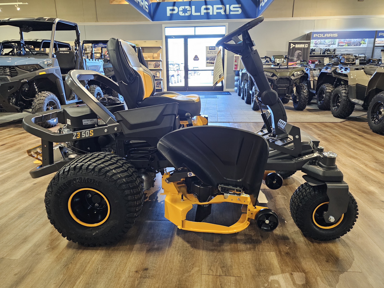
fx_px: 255
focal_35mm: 23
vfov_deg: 58.9
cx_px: 192
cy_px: 144
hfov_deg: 73.9
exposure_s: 1/120
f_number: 1.7
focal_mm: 6.3
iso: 1000
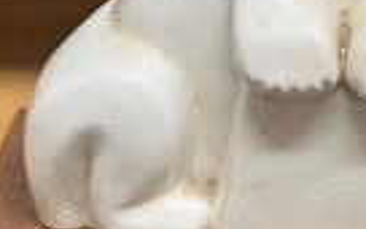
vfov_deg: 15.1
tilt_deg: -24.4
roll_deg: +1.6
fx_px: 808
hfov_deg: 25.3
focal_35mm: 81
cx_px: 266
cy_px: -102
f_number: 1.5
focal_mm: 5.7
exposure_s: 1/50
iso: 80
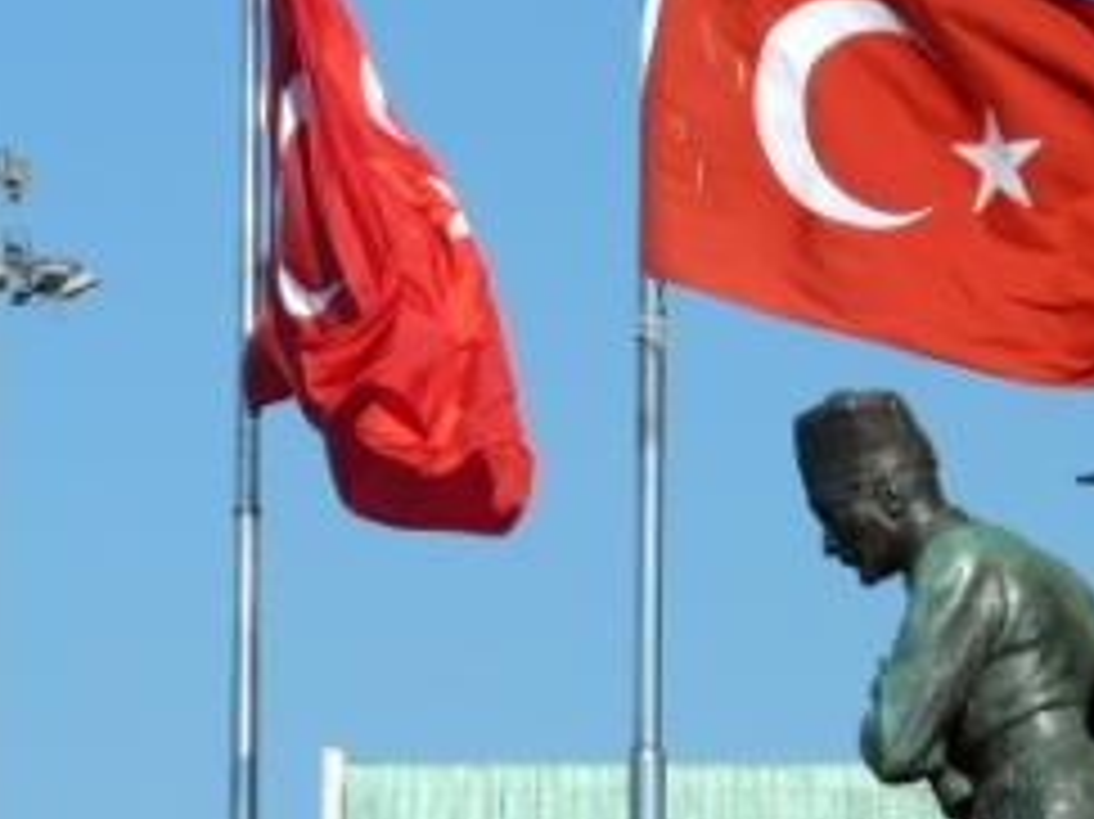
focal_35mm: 446
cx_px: 500
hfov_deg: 4.4
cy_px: 387
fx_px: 14088
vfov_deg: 3.3
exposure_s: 1/500
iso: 80
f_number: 5.6
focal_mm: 39.7
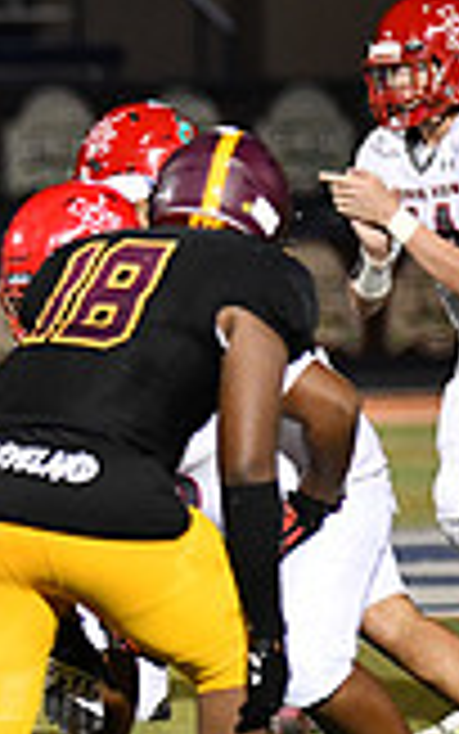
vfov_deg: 3.7
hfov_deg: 2.3
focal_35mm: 563
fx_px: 11258
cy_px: 529
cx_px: -356
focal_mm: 155
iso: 4000
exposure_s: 1/1250
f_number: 2.8
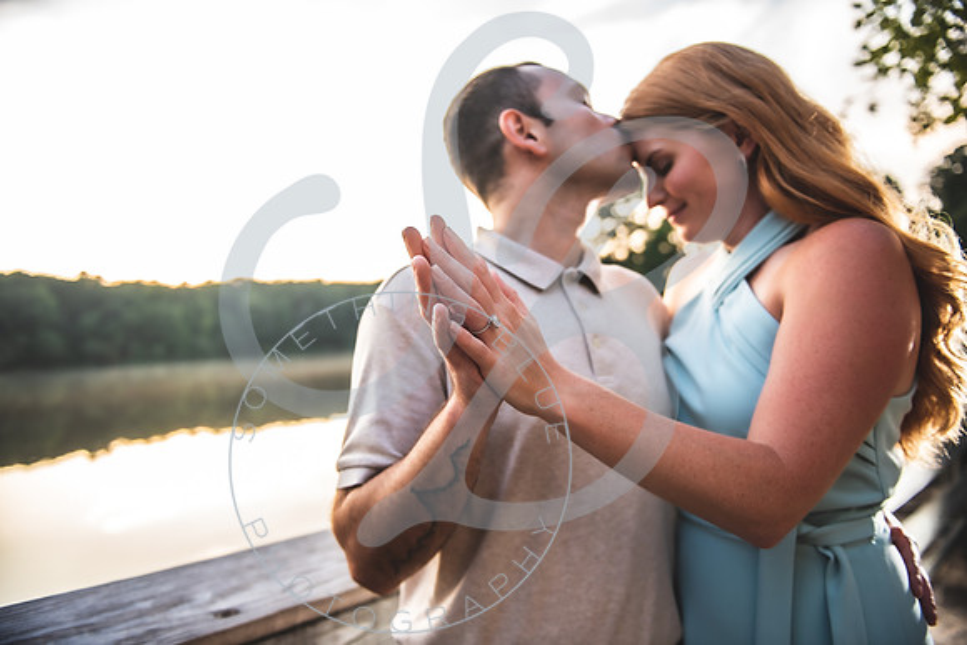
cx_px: 484
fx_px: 645
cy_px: 322
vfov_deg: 53.2
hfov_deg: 73.7
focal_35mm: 24
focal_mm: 24
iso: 200
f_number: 2.8
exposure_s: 1/160
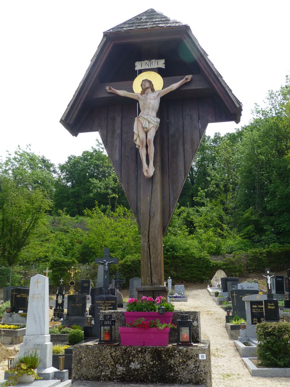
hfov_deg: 41.8
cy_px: 194
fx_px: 380
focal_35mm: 34
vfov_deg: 54.0
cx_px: 145
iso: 100
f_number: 3.7
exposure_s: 1/640
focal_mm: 6.1
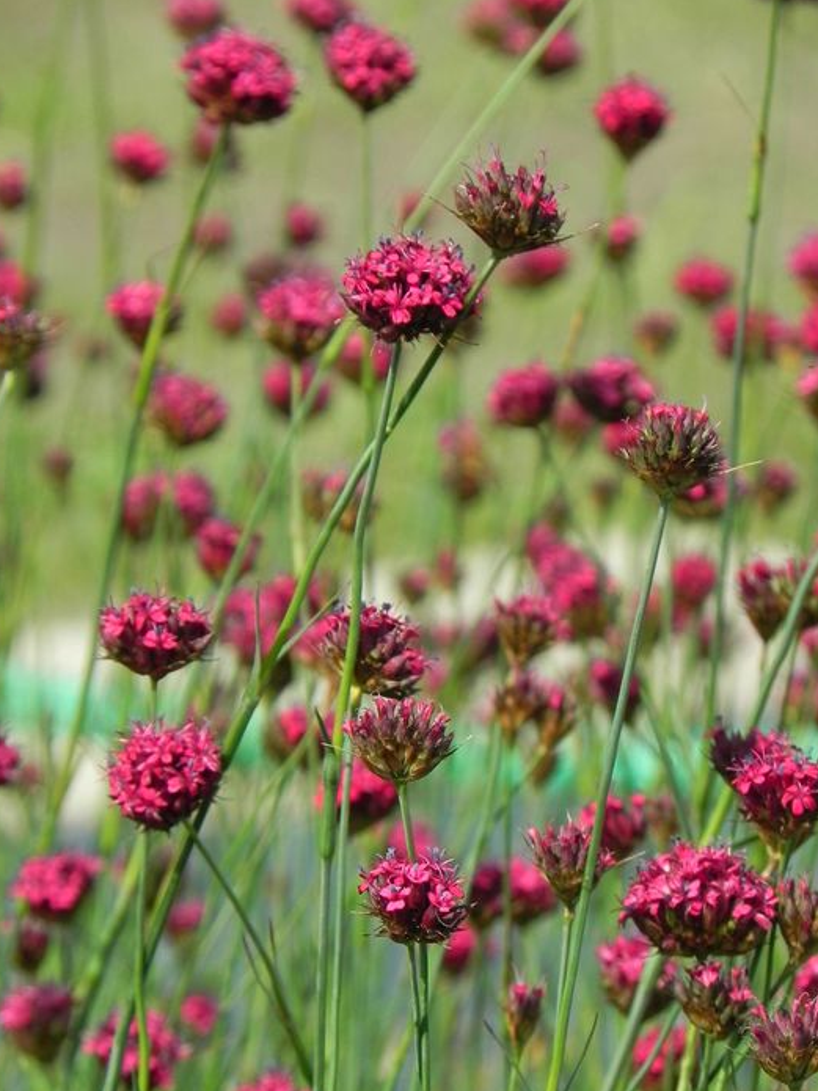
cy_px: 570
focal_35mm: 335
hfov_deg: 4.4
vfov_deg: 5.9
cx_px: 375
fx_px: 10558
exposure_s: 1/640
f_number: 5
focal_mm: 51.8
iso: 160
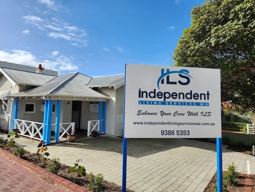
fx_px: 169
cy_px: 96
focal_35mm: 23
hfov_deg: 73.9
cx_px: 128
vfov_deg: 58.9
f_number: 1.8
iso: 20
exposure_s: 1/1402
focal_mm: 5.4
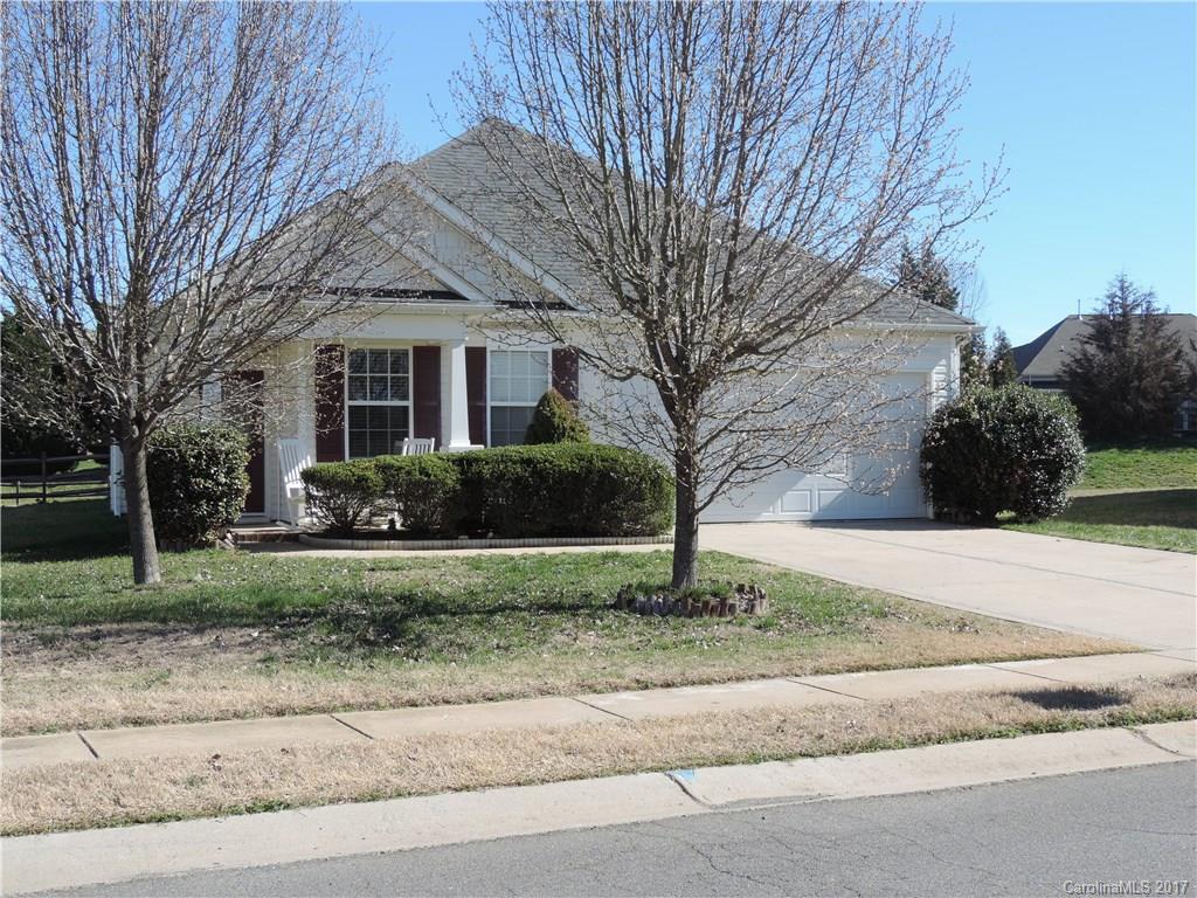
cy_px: 449
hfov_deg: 40.4
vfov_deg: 30.9
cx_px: 598
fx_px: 1625
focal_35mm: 47
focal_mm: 8.3
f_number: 3.5
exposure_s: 1/500
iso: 80
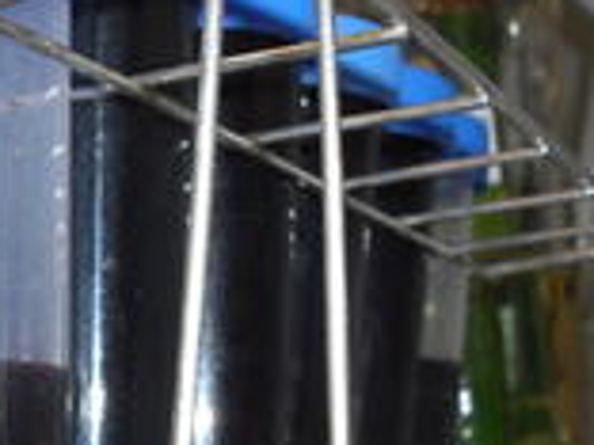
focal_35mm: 89
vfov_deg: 16.6
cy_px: 232
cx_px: 40
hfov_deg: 21.4
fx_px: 1527
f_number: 2.8
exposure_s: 1/60
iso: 100
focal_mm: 6.2
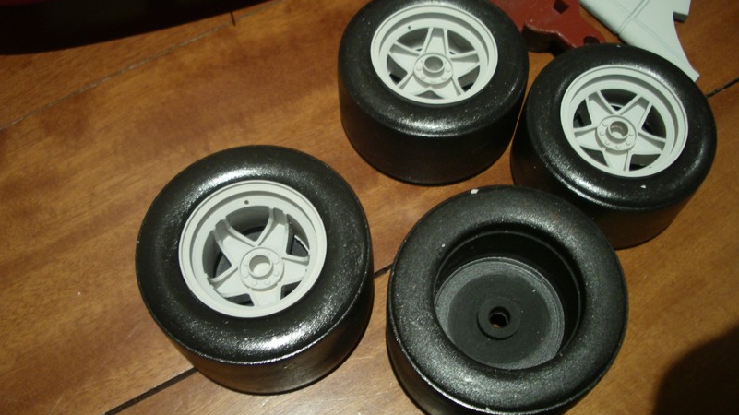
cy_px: 231
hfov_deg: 51.6
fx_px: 764
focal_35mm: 39
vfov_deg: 30.4
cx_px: 365
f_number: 2.6
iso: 160
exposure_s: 1/8
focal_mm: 5.8
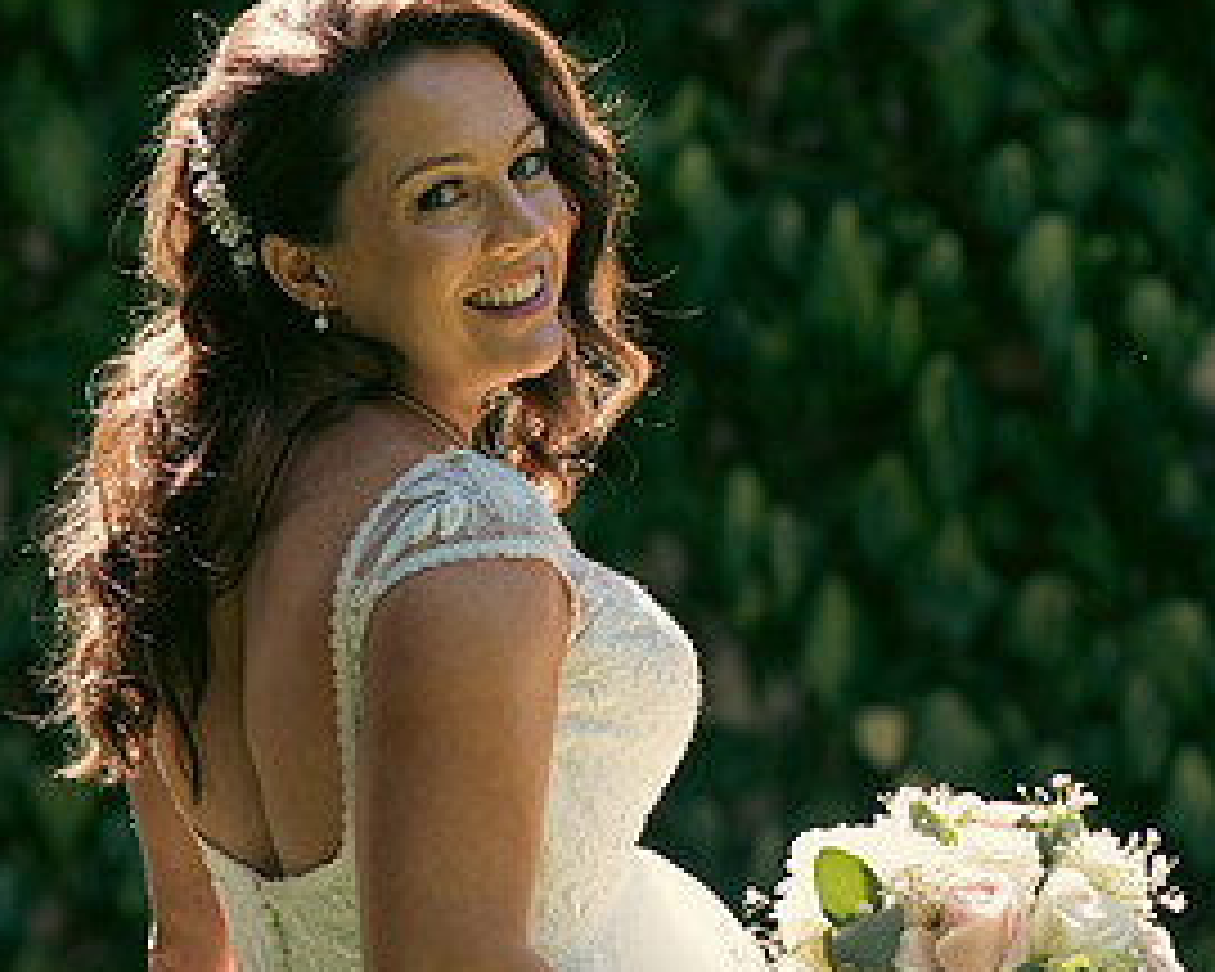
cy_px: 626
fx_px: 6293
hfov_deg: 11.0
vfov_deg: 8.8
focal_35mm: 175
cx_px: 598
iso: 125
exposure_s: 1/200
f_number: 3.5
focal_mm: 112
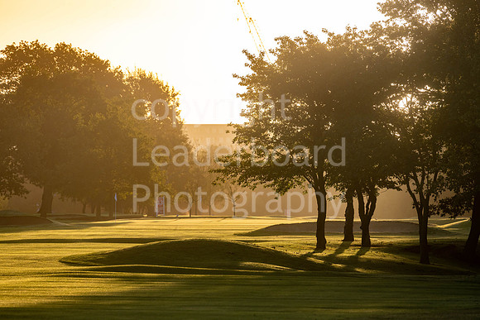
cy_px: 160
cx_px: 240
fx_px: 4001
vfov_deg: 4.6
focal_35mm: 300
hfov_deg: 6.9
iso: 200
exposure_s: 1/1000
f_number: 6.3
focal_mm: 300
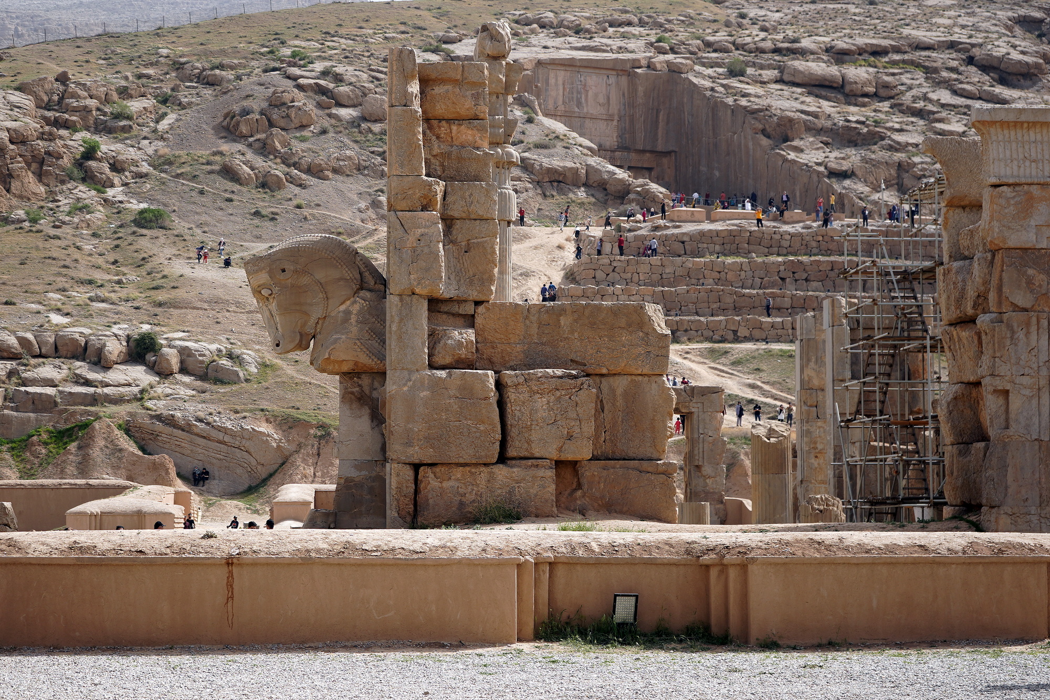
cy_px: 350
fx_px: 2012
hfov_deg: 29.2
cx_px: 525
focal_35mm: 69
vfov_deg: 19.7
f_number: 5.6
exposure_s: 1/1000
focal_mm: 69
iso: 200
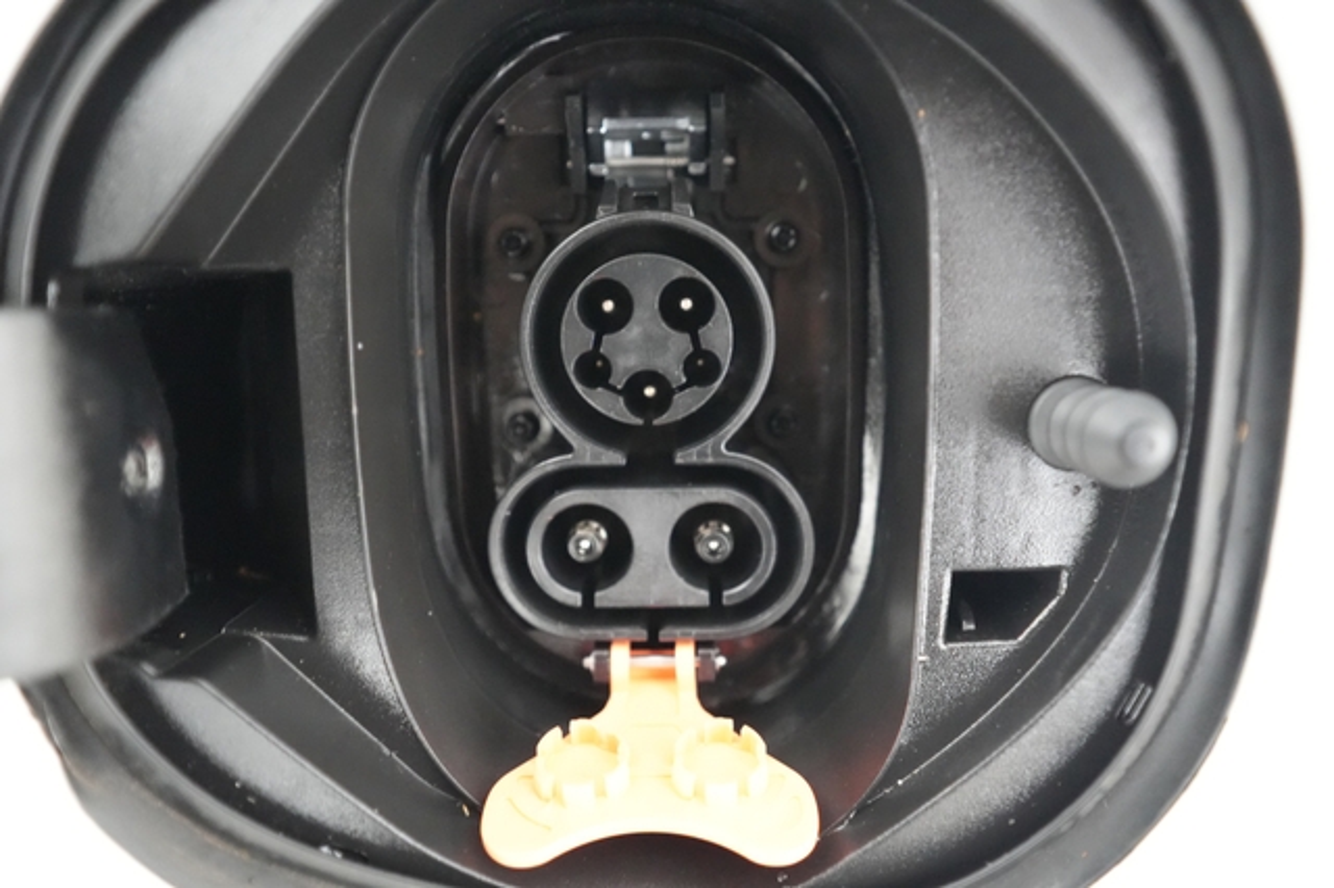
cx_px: 667
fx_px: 926
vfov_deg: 51.2
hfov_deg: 71.5
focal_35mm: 25
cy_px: 444
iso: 12800
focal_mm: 25
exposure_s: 1/30
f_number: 2.8
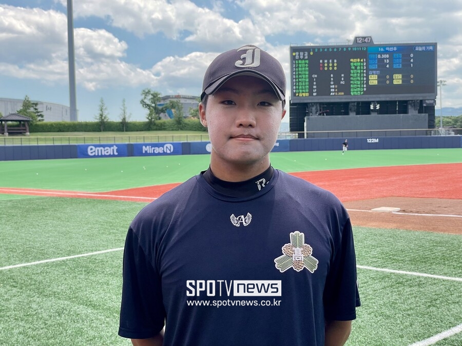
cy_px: 173
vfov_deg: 28.0
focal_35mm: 52
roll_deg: +1.3
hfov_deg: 36.8
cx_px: 231
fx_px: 694
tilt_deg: -2.1
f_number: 2
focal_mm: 6
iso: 25
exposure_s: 1/657
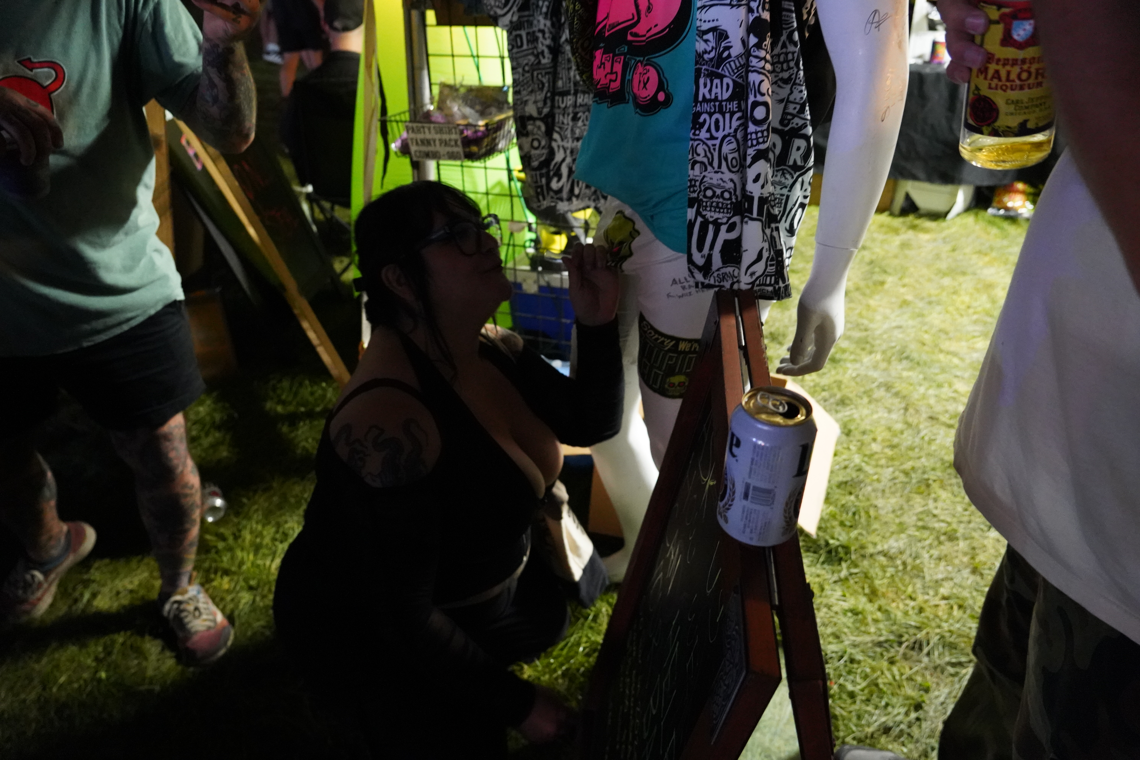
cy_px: 380
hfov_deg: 73.7
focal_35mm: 24
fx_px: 760
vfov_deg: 53.1
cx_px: 570
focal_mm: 24
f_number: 4
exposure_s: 1/40
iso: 12800
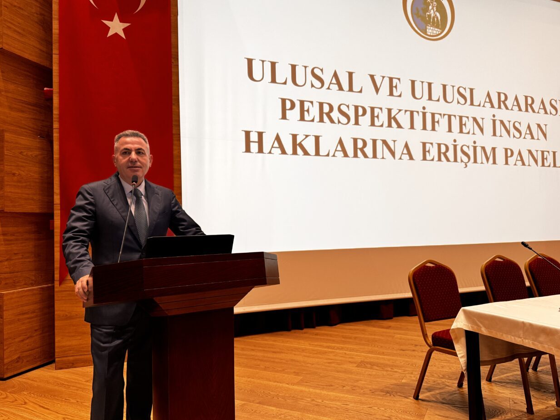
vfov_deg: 54.9
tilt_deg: +2.2
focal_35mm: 25
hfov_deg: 69.4
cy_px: 211
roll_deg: +1.0
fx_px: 404
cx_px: 283
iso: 200
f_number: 1.78
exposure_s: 1/90
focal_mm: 6.76
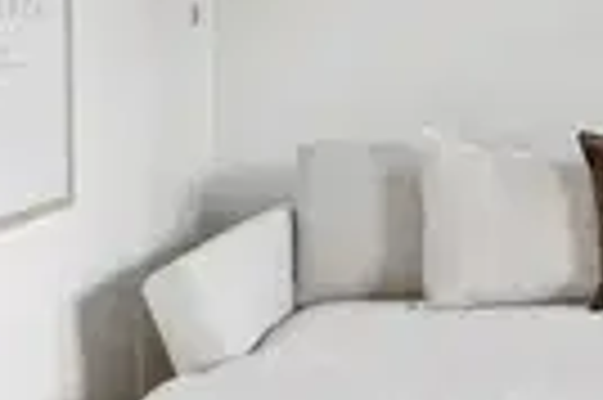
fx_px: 1218
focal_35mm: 73
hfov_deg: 24.2
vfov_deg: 18.6
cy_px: 121
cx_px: 792
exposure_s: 1/50
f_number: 7.1
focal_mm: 15.5
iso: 200
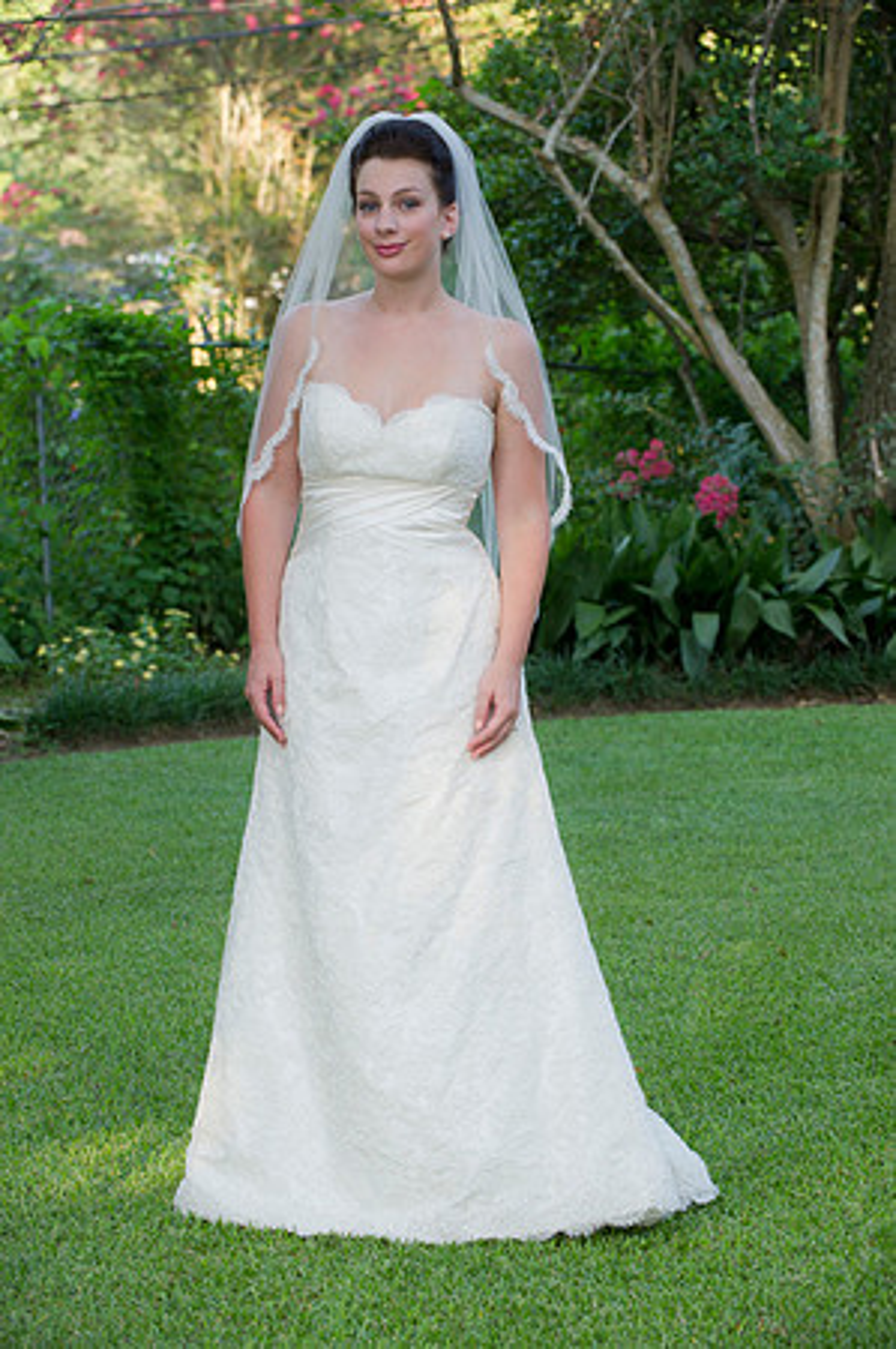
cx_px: 448
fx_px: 4340
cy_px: 674
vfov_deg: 17.7
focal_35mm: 116
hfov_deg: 11.8
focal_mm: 116
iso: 400
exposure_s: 1/80
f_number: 5.6
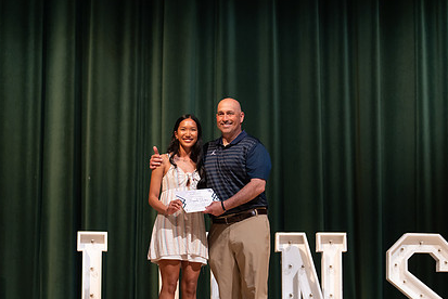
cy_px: 221
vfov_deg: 17.7
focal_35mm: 77
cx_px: 206
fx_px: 959
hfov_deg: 26.3
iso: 640
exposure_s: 1/320
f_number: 1.2
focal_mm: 50
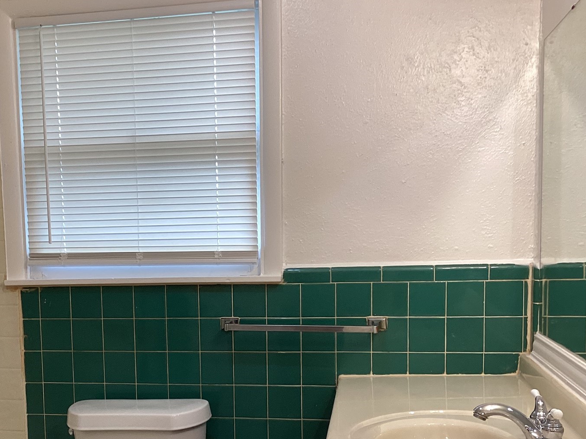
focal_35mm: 47
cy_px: 315
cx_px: 208
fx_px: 796
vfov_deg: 30.5
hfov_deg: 40.1
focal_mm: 3.3
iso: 100
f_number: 2.4
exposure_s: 1/60
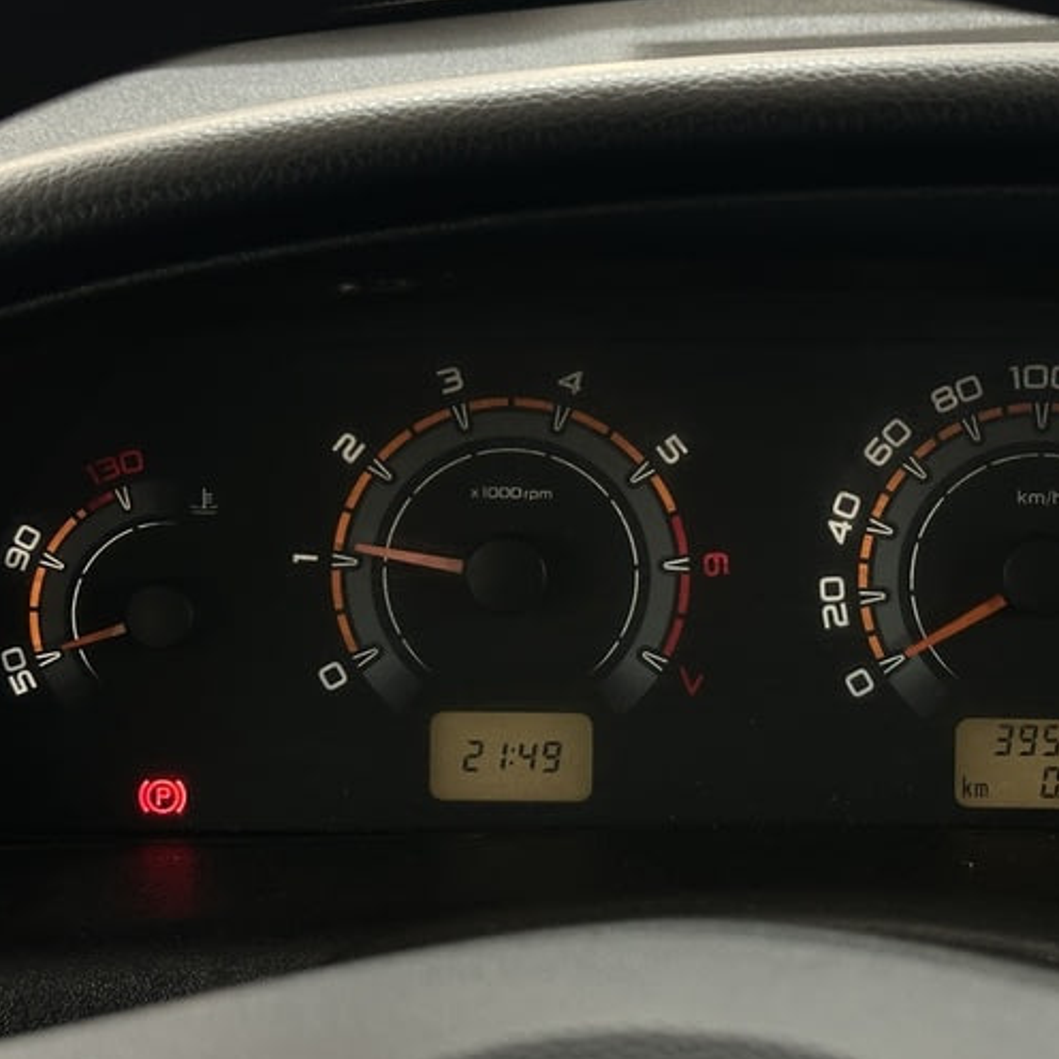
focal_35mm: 77
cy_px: 511
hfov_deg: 22.3
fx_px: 2665
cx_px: 786
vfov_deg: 22.5
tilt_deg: -24.8
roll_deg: +0.5
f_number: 1.78
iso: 250
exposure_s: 1/33
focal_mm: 6.86
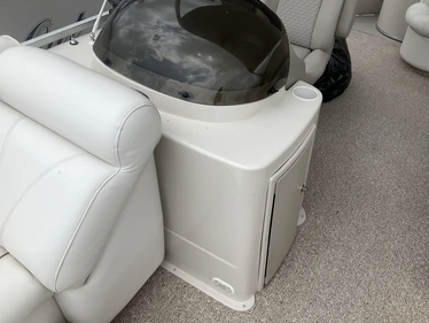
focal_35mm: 31
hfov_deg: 58.3
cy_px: 152
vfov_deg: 45.5
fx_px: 384
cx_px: 228
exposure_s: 1/2320
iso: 25
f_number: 1.8
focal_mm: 3
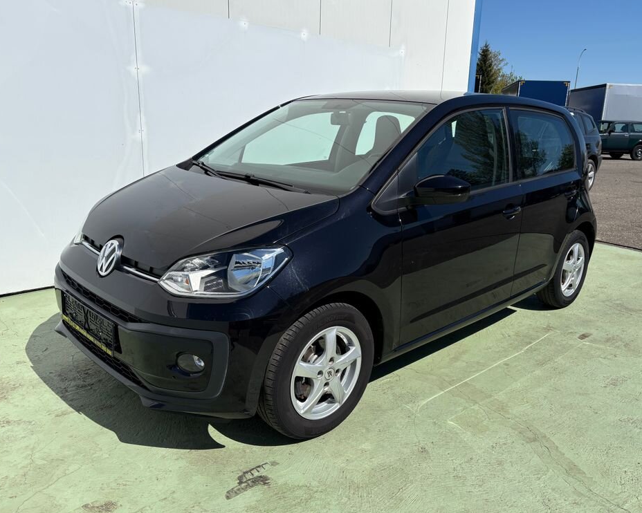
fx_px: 532
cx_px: 344
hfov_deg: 62.2
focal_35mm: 28
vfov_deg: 51.5
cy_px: 254
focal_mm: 5.96
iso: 50
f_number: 1.6
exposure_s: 1/6329
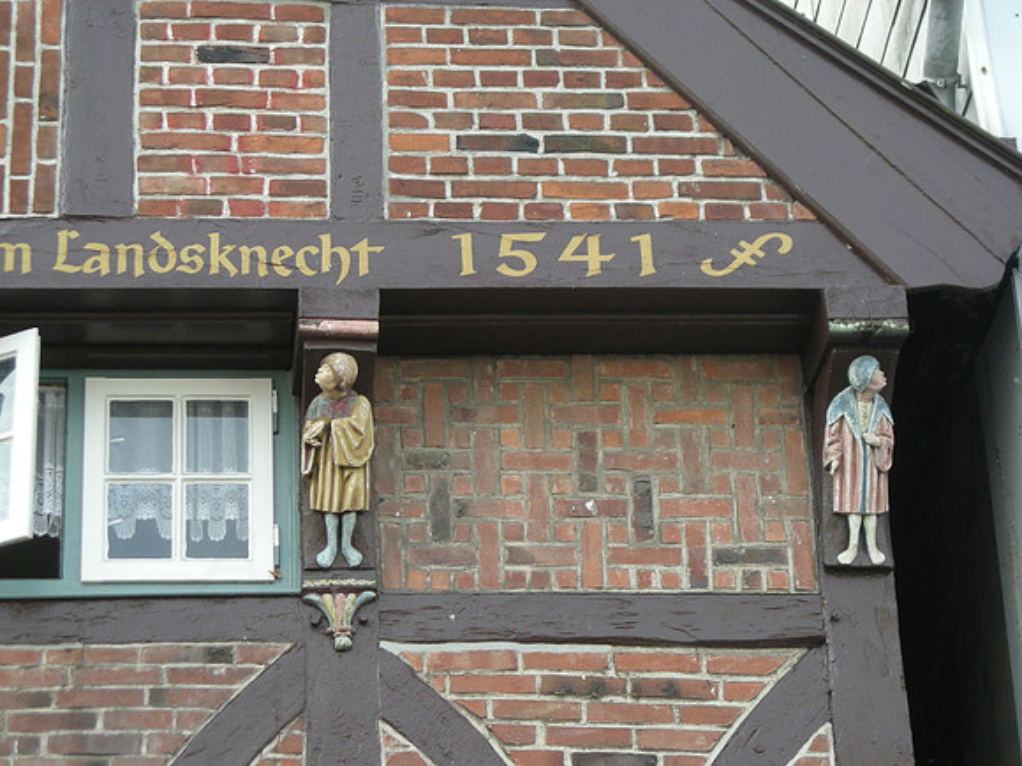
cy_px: 383
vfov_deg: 14.1
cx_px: 511
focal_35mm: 105
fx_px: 3100
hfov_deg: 18.7
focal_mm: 17.1
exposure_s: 1/125
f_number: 4.7
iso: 129
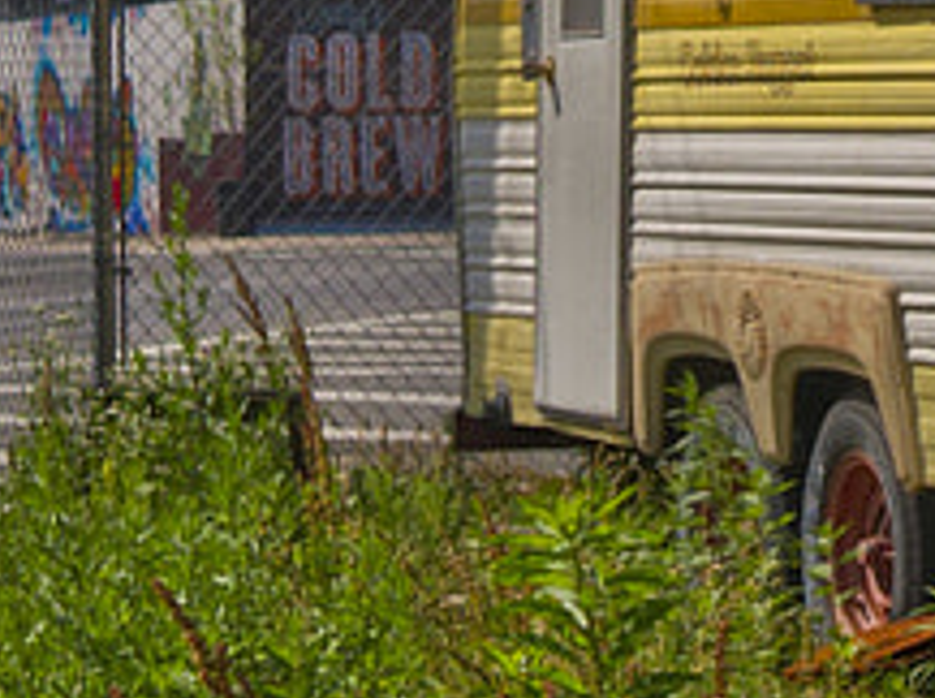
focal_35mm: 256
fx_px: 6903
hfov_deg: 7.6
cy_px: -332
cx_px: 1379
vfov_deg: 5.7
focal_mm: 24
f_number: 4
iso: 100
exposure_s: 1/2000
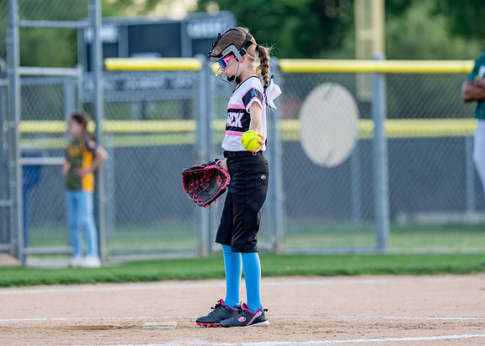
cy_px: 144
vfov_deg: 3.9
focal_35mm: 370
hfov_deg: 5.4
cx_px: 242
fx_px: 5098
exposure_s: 1/1000
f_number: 2.8
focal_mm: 200
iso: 400
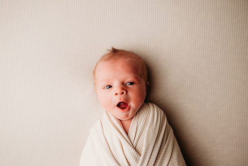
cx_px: 119
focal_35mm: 29
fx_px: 197
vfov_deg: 45.6
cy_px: 84
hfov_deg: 64.4
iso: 80
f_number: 2.5
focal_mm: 24
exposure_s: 1/160
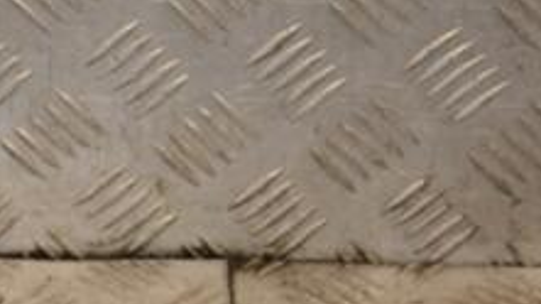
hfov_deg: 11.8
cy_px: 402
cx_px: -115
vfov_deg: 6.7
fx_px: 2566
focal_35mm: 179
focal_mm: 42
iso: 800
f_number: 5
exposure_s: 1/200
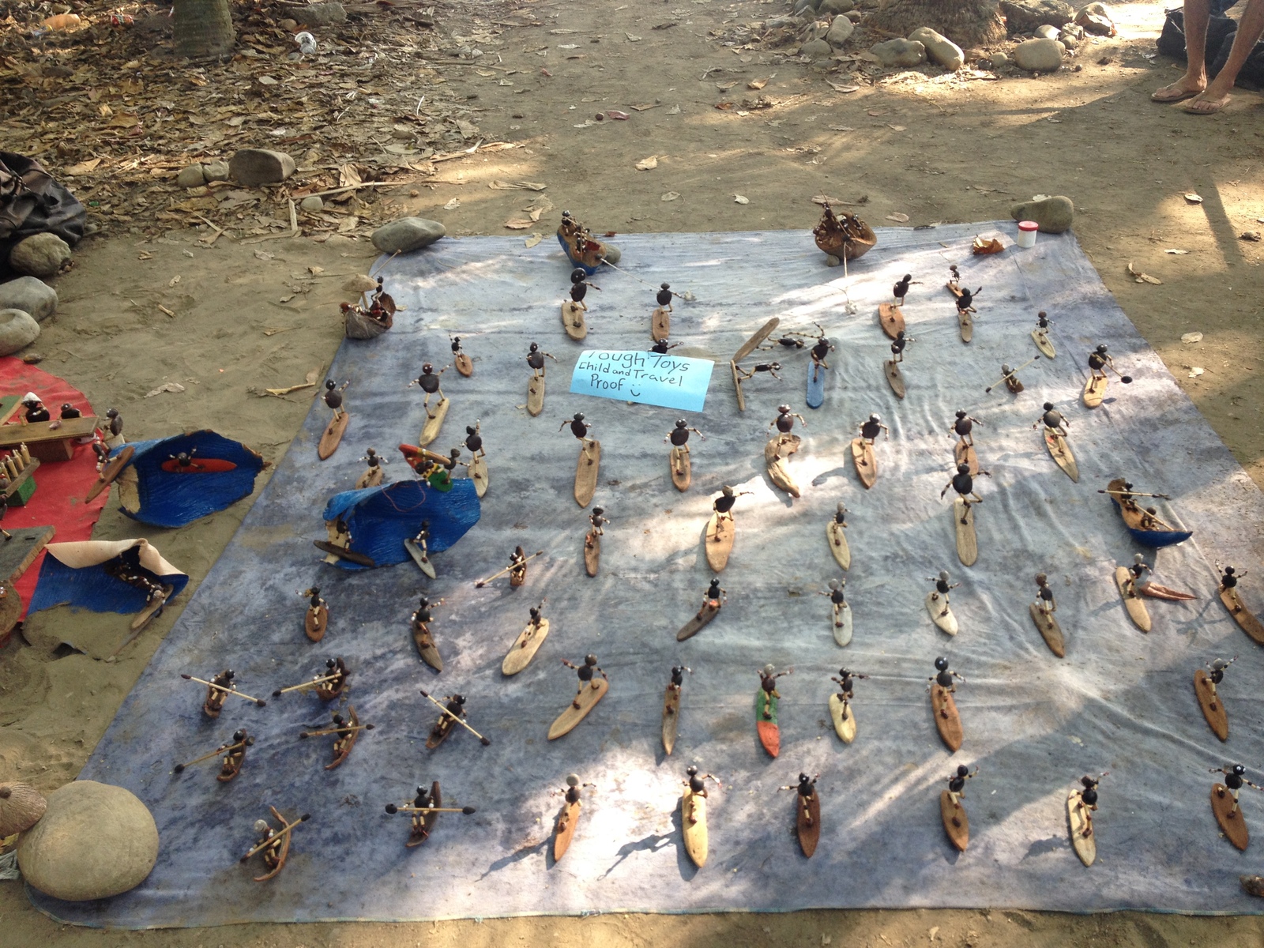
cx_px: 632
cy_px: 474
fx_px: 1278
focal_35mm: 35
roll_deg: +2.7
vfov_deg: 40.7
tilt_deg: -34.9
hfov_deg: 52.6
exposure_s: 1/60
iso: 50
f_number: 2.4
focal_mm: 4.28
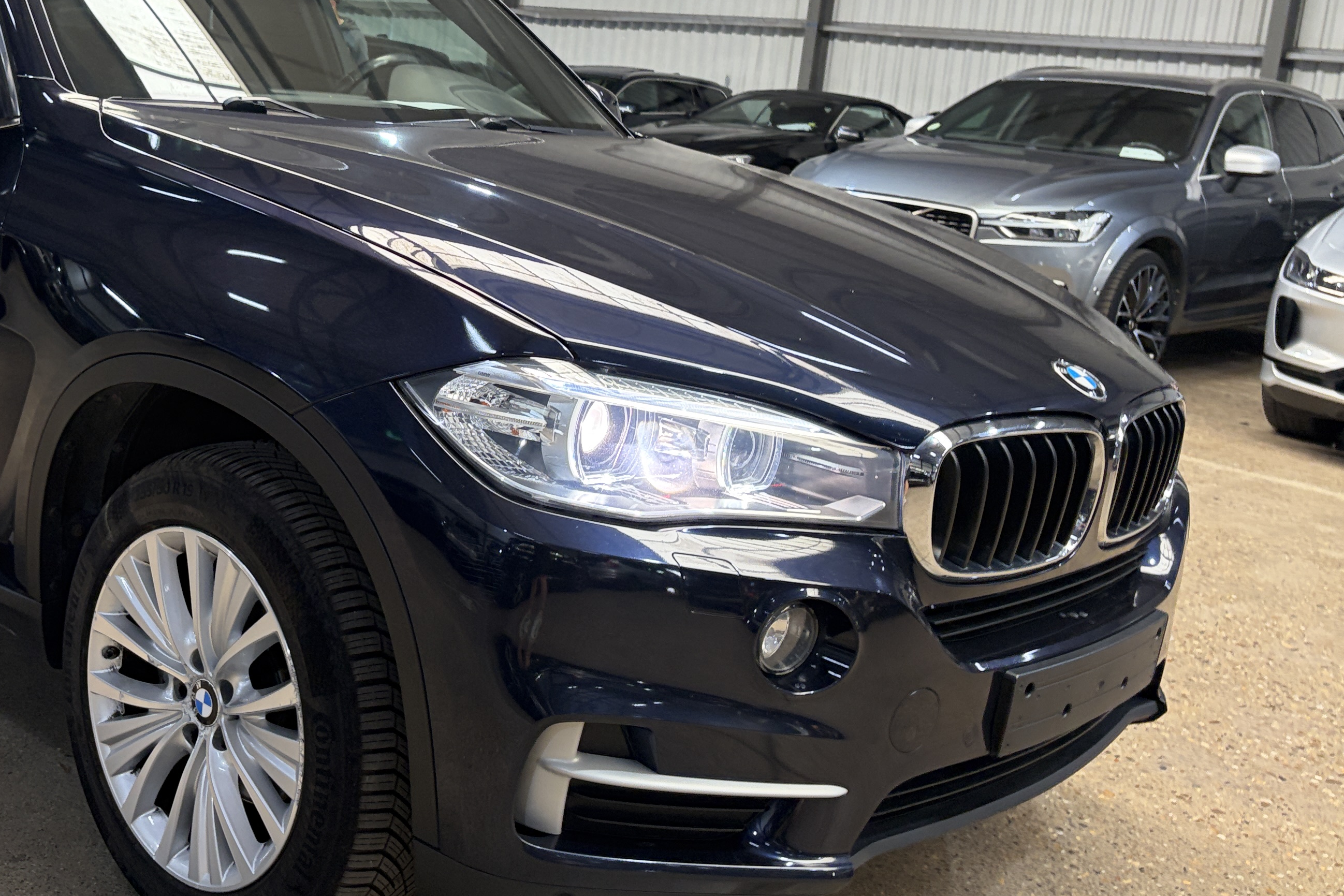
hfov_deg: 45.4
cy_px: 297
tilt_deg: -1.6
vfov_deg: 31.6
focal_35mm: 42
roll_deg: -7.1
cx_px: 402
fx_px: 1568
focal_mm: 5.96
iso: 160
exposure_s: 1/84
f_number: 1.6
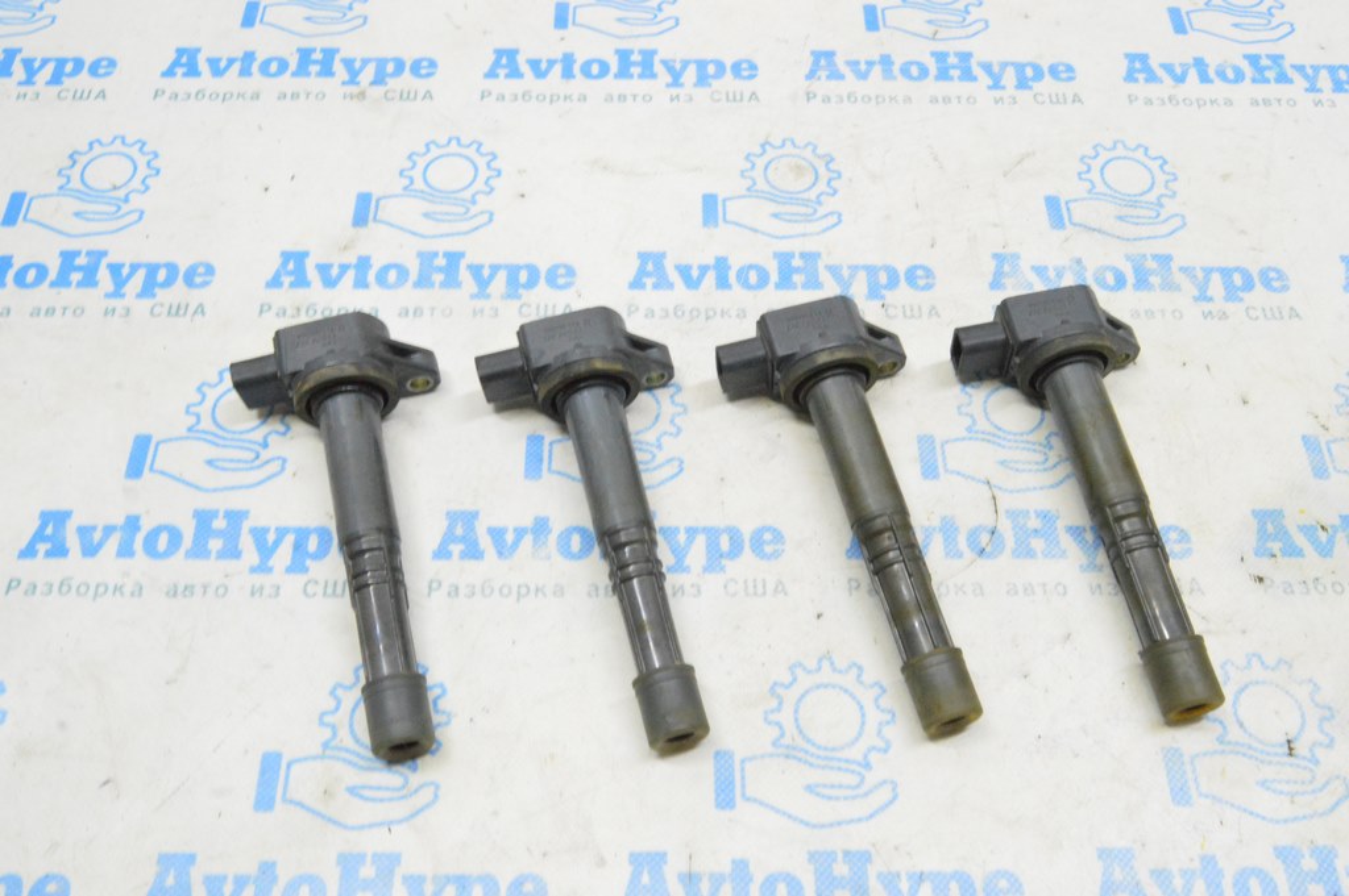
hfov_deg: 55.1
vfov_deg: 38.3
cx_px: 674
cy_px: 448
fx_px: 1292
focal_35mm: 34
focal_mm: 23
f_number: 20
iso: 6400
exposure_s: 1/15
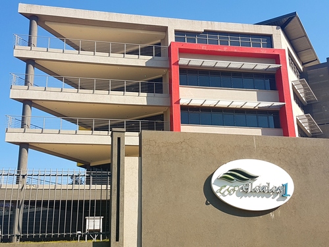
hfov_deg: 67.3
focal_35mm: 26
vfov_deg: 53.1
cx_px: 164
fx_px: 247
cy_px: 124
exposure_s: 1/1448
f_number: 1.7
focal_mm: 4.2
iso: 40
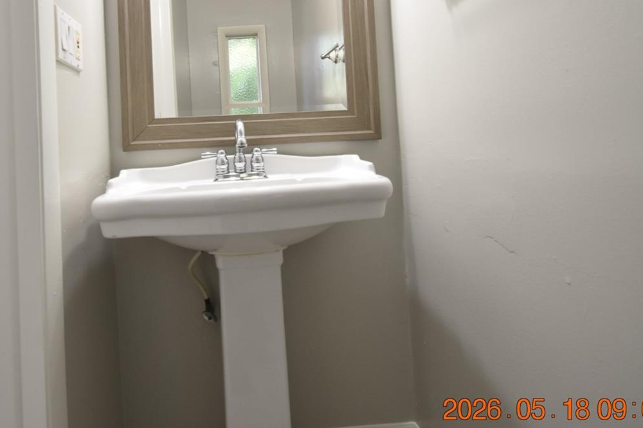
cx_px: 253
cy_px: 118
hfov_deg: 72.9
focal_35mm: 24
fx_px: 429
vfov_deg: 51.3
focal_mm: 10
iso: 800
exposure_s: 1/45
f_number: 3.5
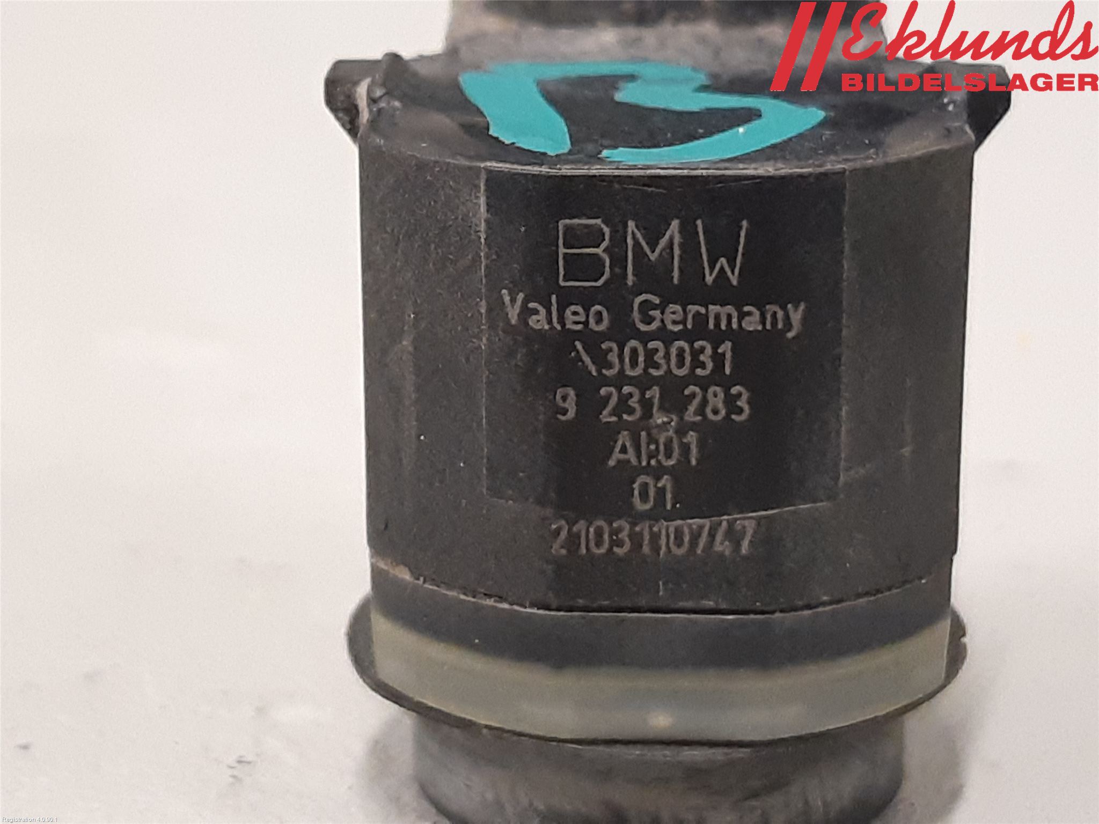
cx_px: 550
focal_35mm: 26
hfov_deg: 67.3
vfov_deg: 53.1
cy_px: 412
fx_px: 825
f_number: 1.7
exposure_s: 1/50
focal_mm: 3.93
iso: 250
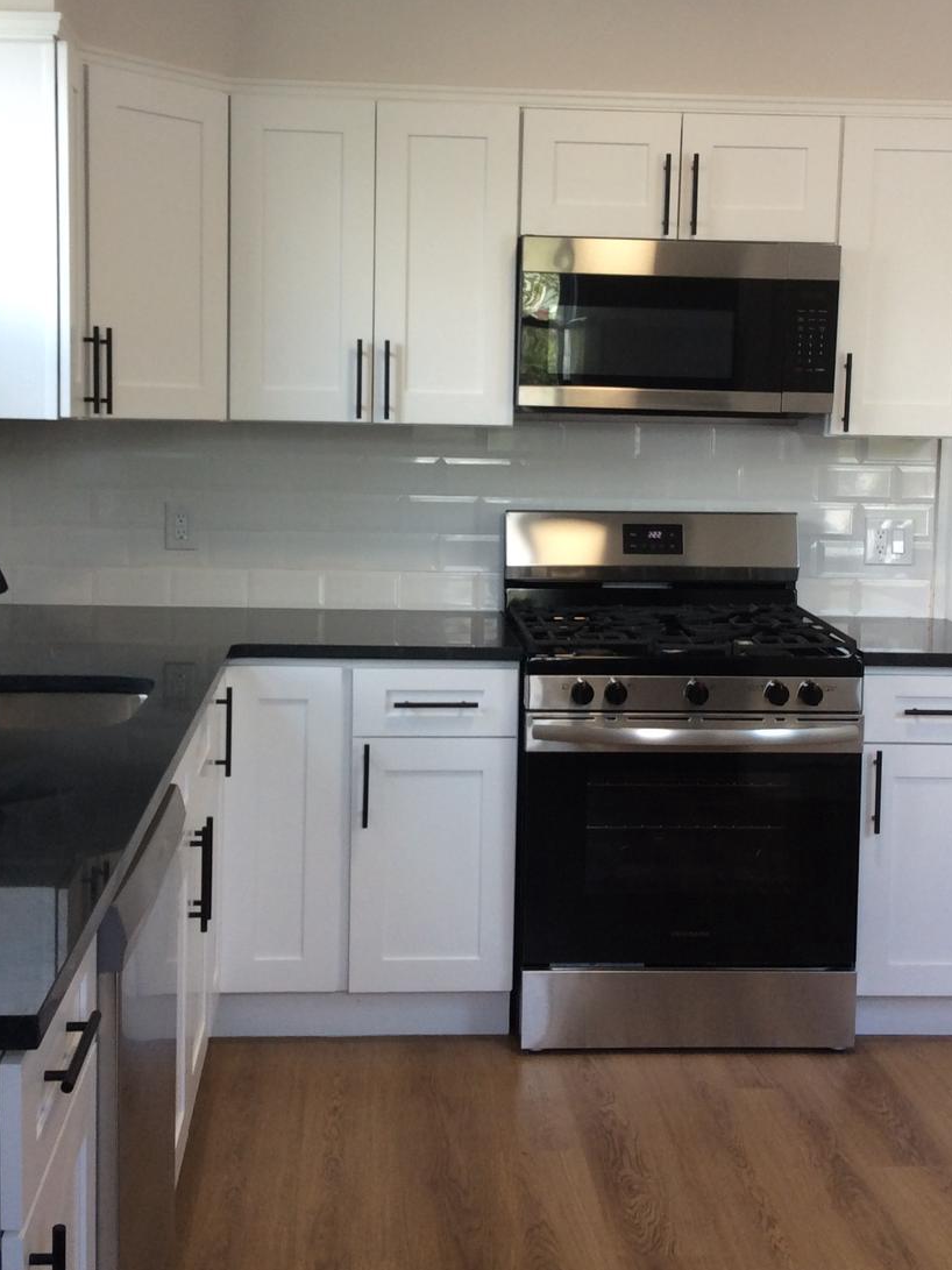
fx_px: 1650
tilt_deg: -2.7
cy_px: 533
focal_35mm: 45
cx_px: 471
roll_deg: +0.0
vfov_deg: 42.0
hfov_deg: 32.2
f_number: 2.4
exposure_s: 1/30
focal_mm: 3.3
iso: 32
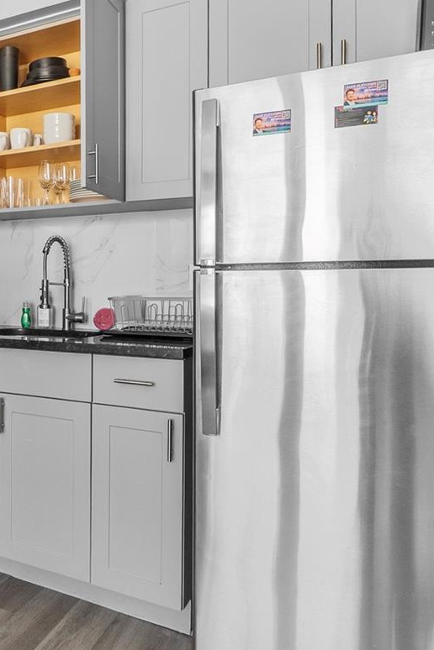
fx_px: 561
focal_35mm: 31
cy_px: 287
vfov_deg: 60.1
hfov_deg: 39.1
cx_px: 36
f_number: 8
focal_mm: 10
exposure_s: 1/125
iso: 800
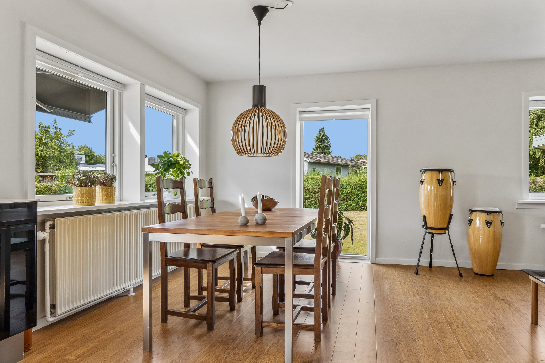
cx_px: 272
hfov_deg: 72.1
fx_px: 375
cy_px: 182
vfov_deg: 51.7
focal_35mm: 25
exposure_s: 1/15
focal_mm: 16.5
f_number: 8
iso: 200
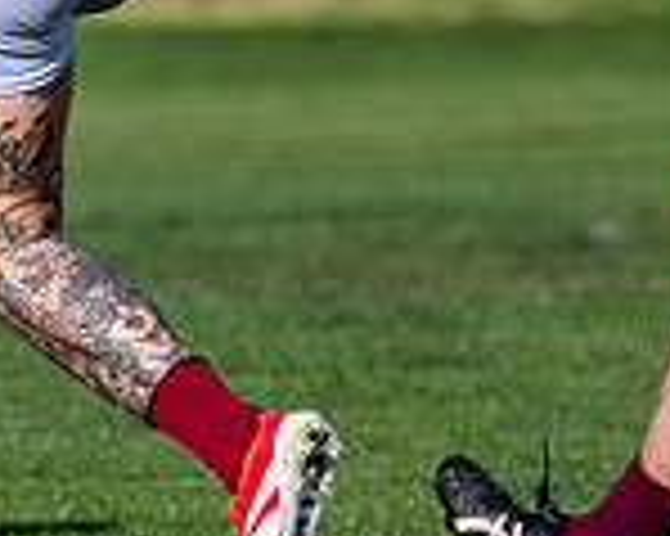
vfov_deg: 1.4
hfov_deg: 1.7
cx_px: -56
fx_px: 22016
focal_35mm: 1111
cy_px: -163
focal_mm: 135
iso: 125
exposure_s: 1/2500
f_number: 2.8
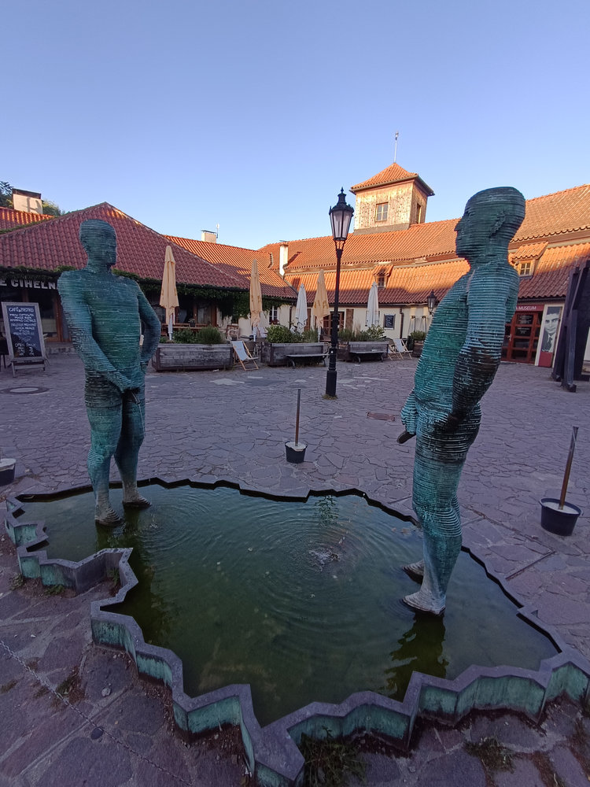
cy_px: 394
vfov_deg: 94.5
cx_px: 295
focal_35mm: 16
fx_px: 364
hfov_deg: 78.1
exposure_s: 1/300
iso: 50
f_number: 2.2
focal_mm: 1.66
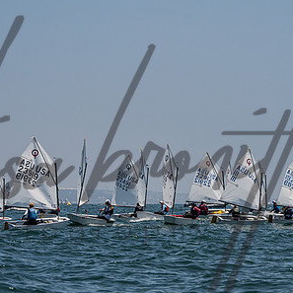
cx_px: 165
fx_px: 2250
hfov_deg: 7.4
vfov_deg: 7.4
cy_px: 156
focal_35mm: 235
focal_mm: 140
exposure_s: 1/4000
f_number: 7.1
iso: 500
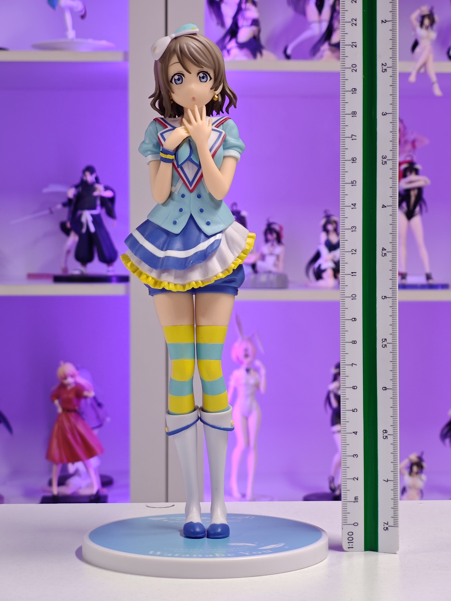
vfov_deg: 24.4
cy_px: 300
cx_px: 226
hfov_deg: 18.4
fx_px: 1390
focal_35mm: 80
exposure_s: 1/18.1
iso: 400
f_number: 2.4
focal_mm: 7.48
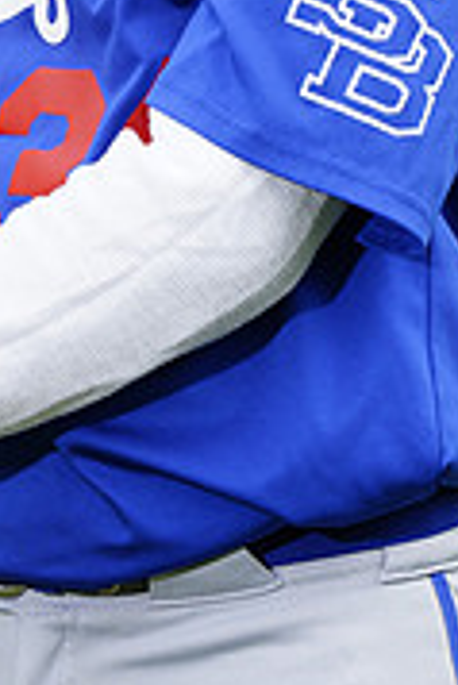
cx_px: 179
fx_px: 11465
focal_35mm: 602
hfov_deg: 2.3
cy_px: -239
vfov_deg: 3.4
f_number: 6.3
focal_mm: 185
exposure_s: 1/250
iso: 100
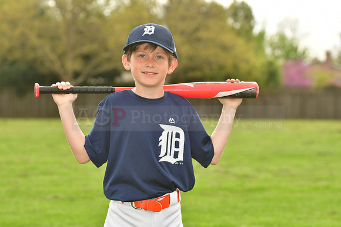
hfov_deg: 12.4
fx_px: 1563
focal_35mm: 165
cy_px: 114
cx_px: 170
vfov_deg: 8.3
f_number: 5
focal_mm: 110
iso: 200
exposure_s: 1/500
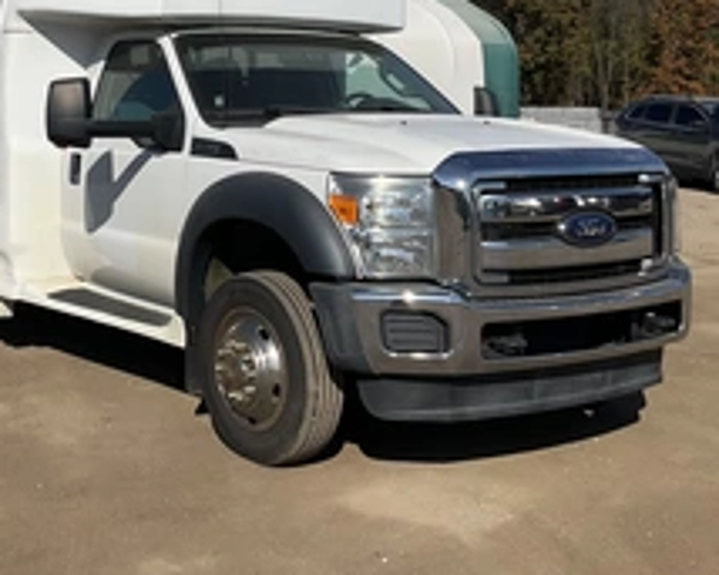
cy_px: 101
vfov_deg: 27.9
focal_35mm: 53
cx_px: 168
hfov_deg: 34.5
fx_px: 1127
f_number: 1.8
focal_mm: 3
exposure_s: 1/4065
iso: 25
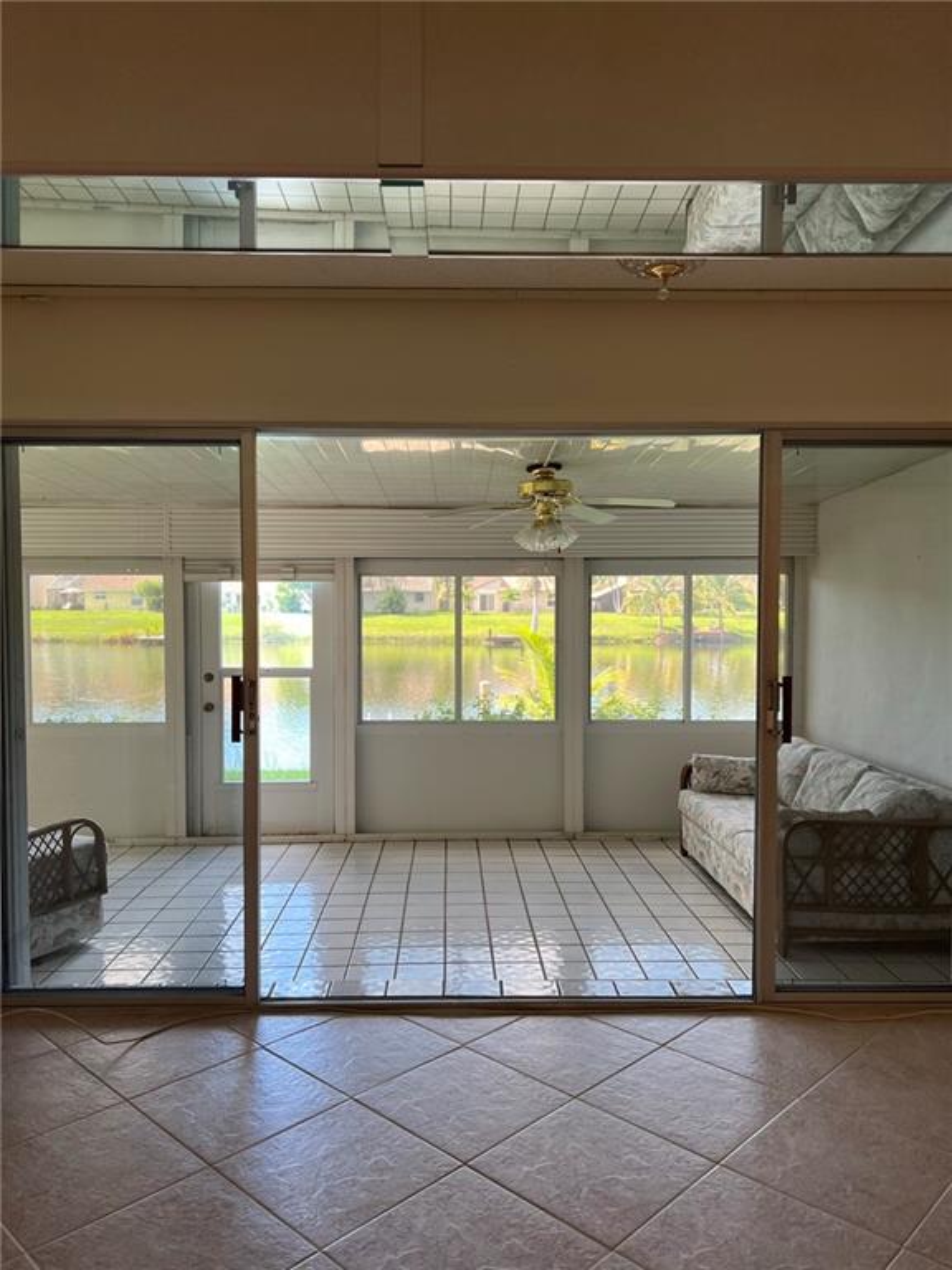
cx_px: 476
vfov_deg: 67.3
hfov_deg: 53.1
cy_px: 635
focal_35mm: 26
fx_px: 953
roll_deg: -0.9
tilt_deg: -3.6
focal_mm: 5.7
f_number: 1.5
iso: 64
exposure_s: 1/120
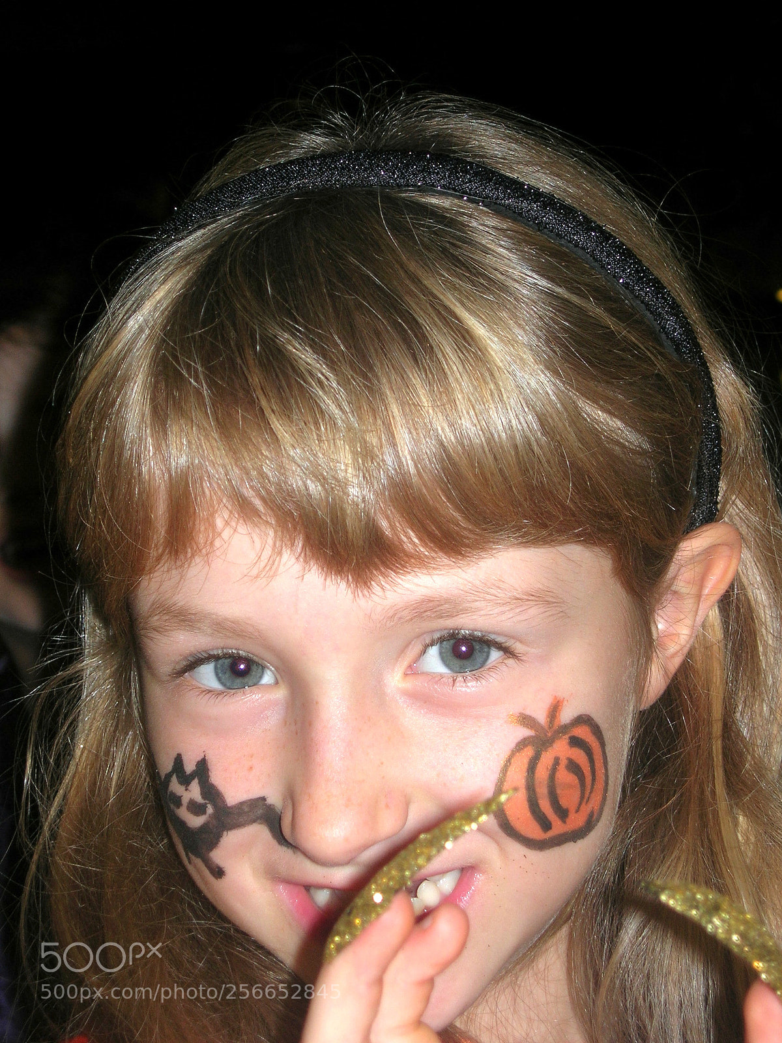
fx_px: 2470
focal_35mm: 82
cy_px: 522
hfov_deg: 18.0
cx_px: 391
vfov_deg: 23.8
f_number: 4
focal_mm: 17
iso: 64
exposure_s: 1/60.1
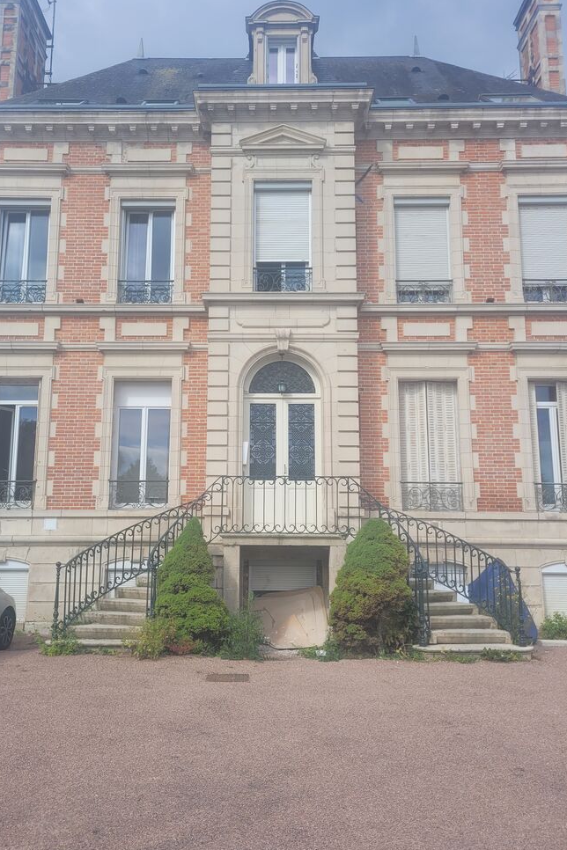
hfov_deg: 46.3
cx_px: 241
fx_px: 661
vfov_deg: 65.5
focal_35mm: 28
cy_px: 436
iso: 40
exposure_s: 1/2043
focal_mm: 5.4
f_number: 1.8
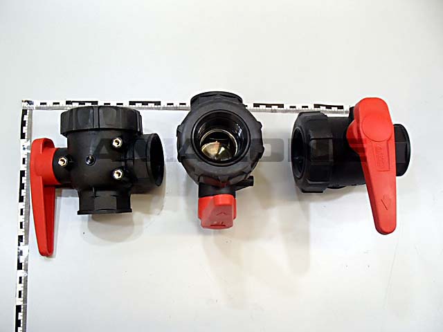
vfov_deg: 37.7
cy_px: 166
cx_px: 222
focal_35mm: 38
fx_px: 486
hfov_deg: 49.0
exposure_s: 1/40
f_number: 4.6
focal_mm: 6.83
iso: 320
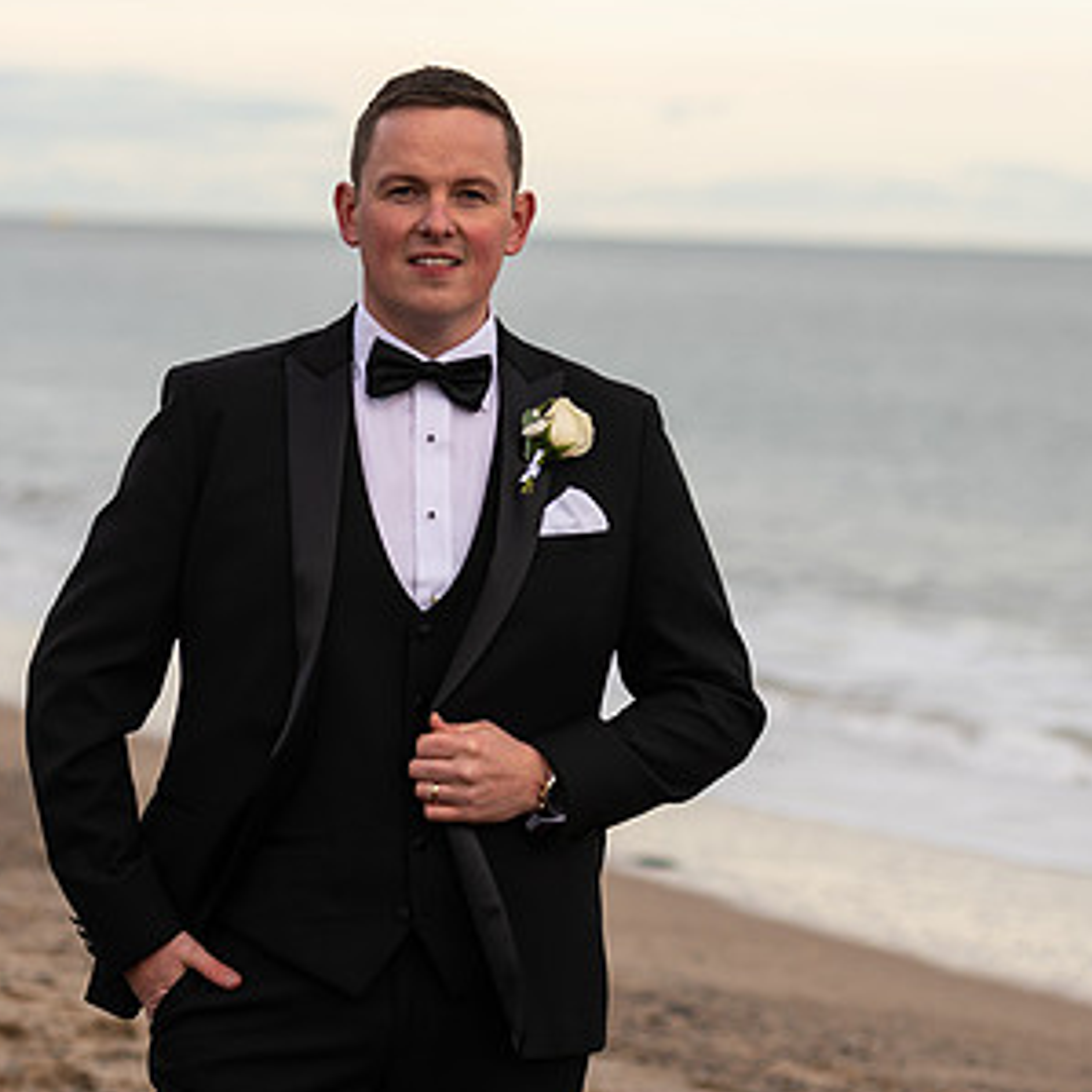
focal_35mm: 173
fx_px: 6174
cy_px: 480
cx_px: 358
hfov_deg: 10.1
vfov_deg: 10.1
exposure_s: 1/200
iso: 100
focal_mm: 105
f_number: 3.5
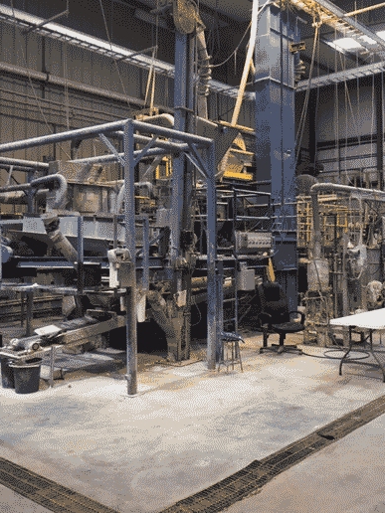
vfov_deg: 51.2
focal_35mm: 36
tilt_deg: +1.0
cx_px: 230
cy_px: 219
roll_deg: +1.6
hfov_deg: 39.5
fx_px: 534
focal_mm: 4.15
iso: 100
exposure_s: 1/30
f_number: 2.2
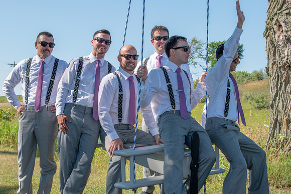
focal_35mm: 82
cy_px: 97
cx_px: 146
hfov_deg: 24.6
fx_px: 667
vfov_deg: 16.6
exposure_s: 1/200
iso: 100
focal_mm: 55
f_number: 9
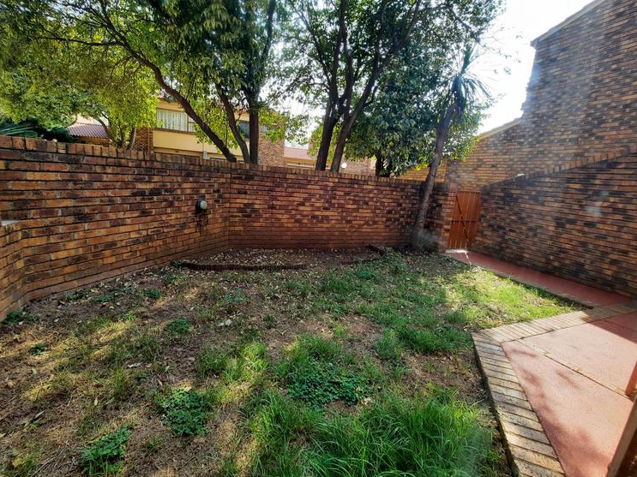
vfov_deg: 85.7
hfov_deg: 102.0
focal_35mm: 14
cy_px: 236
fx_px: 258
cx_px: 306
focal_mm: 1.74
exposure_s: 1/131
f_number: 2.2
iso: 40
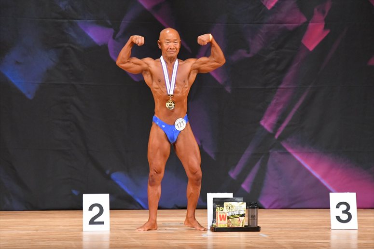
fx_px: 2804
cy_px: 124
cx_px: 187
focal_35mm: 270
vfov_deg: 5.1
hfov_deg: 7.6
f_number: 5.6
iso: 6400
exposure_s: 1/400
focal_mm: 180
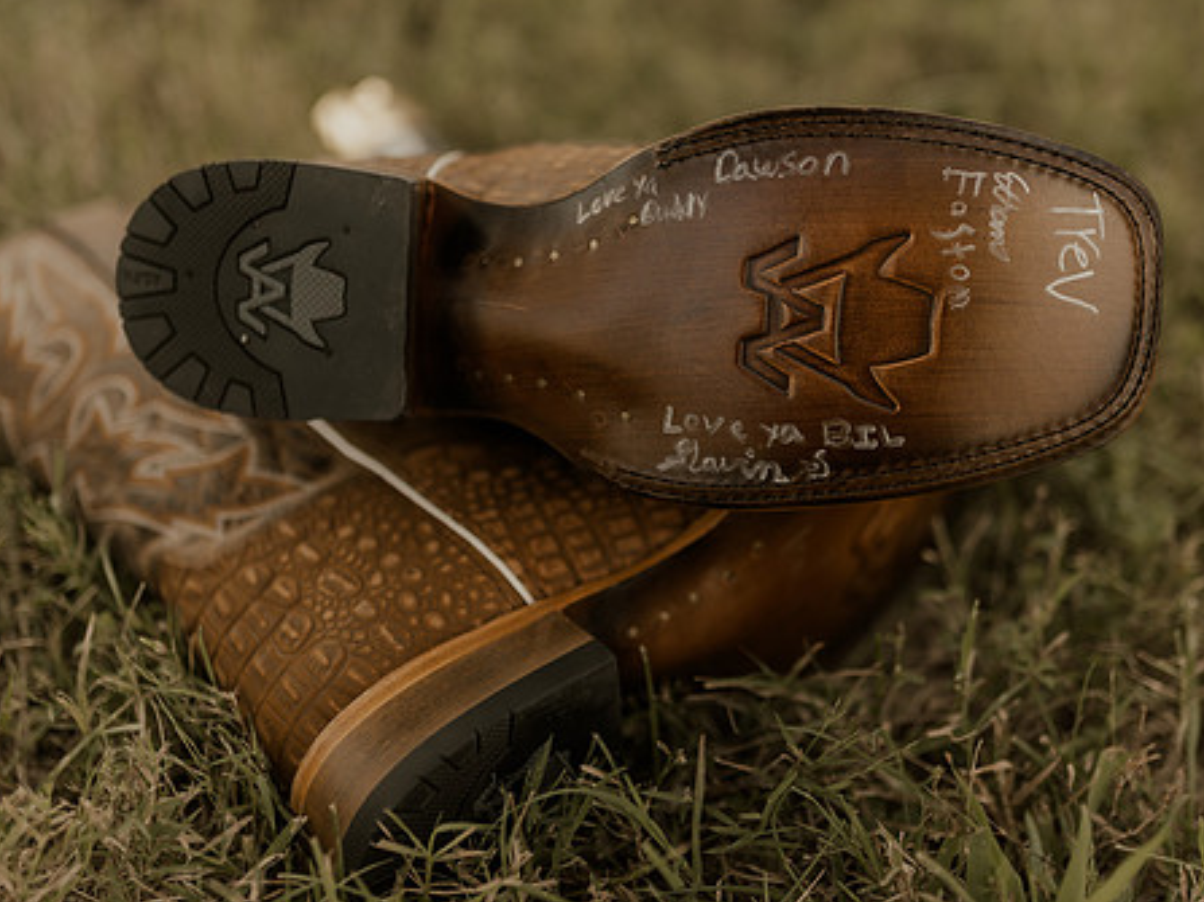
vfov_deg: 30.9
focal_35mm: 47
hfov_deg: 40.4
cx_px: 662
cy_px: 447
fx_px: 1634
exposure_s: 1/800
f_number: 1.4
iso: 80
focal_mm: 35
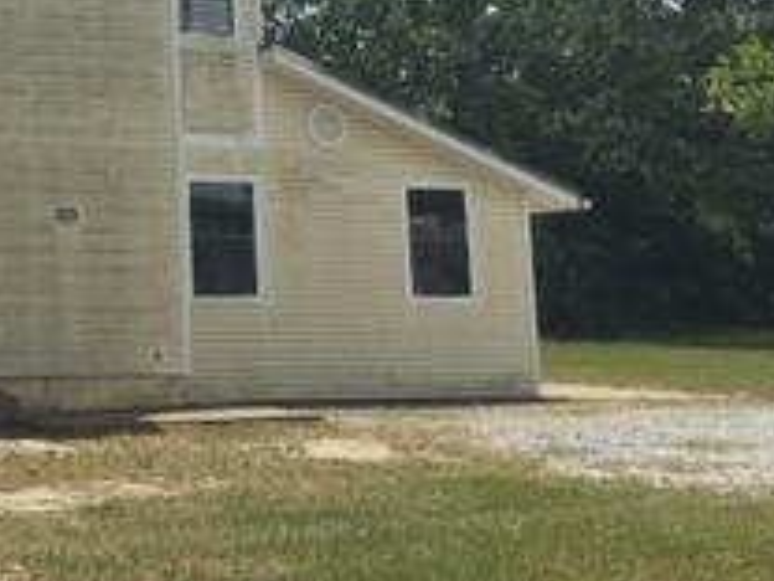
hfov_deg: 26.4
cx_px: -104
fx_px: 1498
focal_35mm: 67
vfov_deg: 21.6
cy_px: 93
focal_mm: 4.15
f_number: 2.2
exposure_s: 1/2825
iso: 32
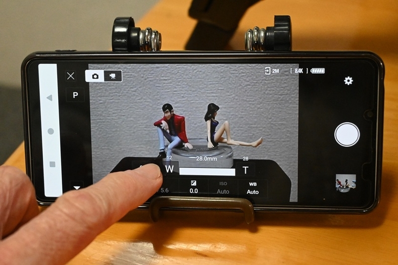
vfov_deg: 19.7
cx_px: 199
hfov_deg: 29.2
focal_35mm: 69
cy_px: 132
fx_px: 763
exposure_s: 1/80
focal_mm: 46
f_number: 6
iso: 6400
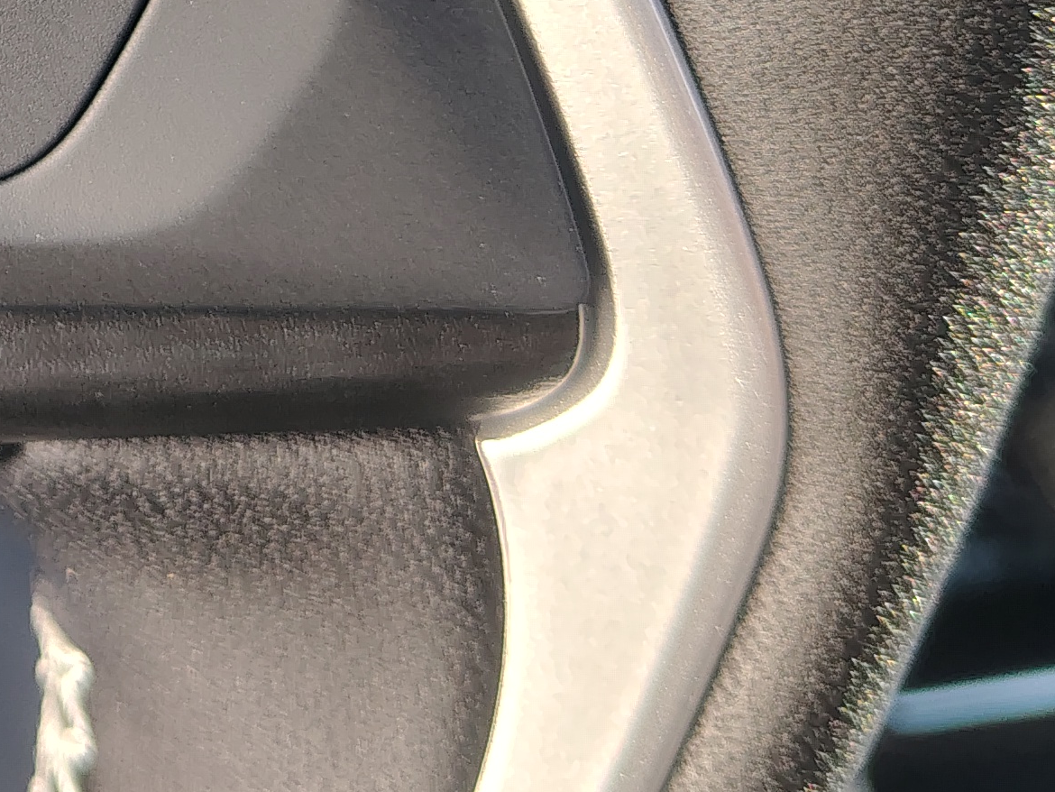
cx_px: -322
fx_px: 2561
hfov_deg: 21.1
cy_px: -382
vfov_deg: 16.1
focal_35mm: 84
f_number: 1.8
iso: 513
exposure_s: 1/100
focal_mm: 5.56
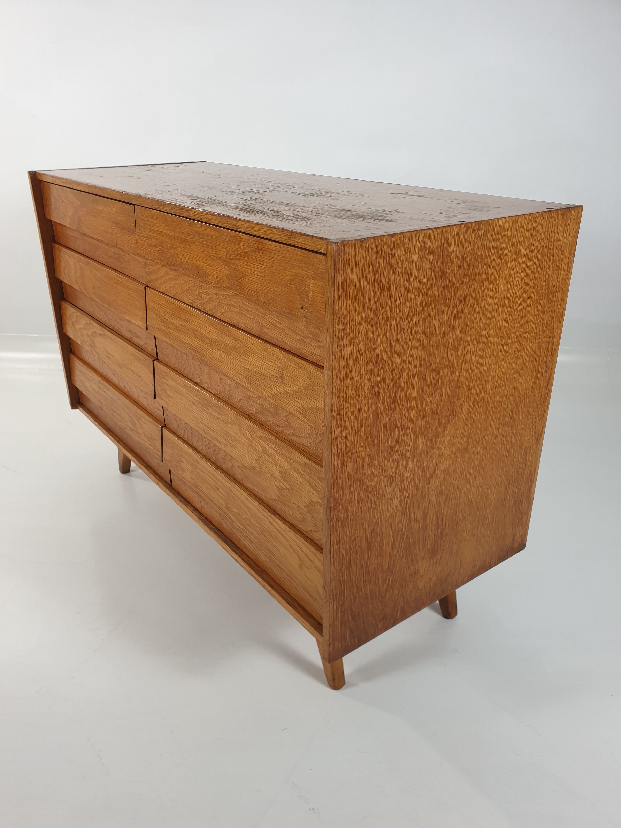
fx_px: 622
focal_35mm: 26
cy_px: 414
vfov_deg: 67.3
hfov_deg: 53.1
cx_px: 310
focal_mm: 4.3
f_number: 2.4
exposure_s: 1/100
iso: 80
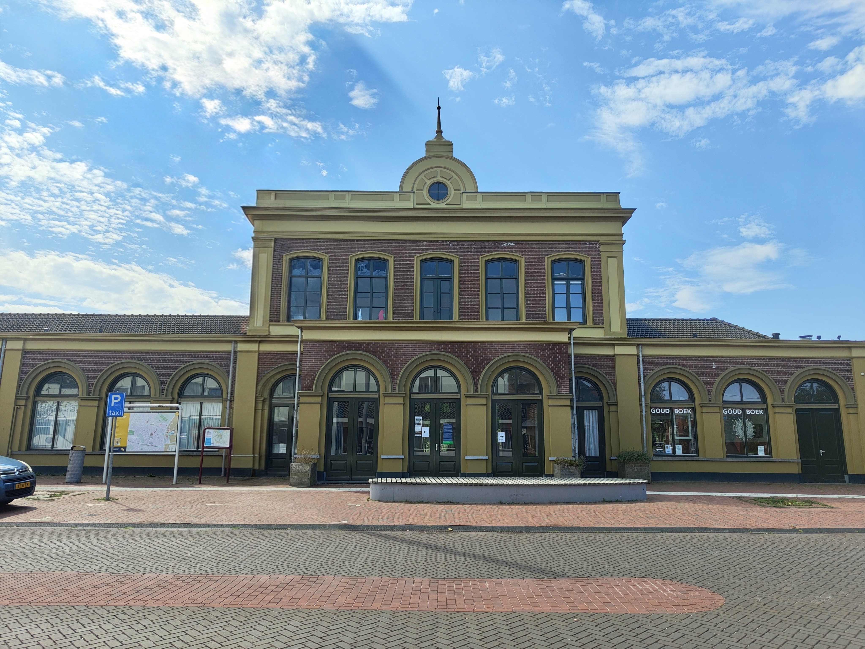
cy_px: 324
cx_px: 432
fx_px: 575
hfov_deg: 73.9
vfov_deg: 58.9
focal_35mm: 23
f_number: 1.88
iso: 50
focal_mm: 5.59
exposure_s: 1/3541
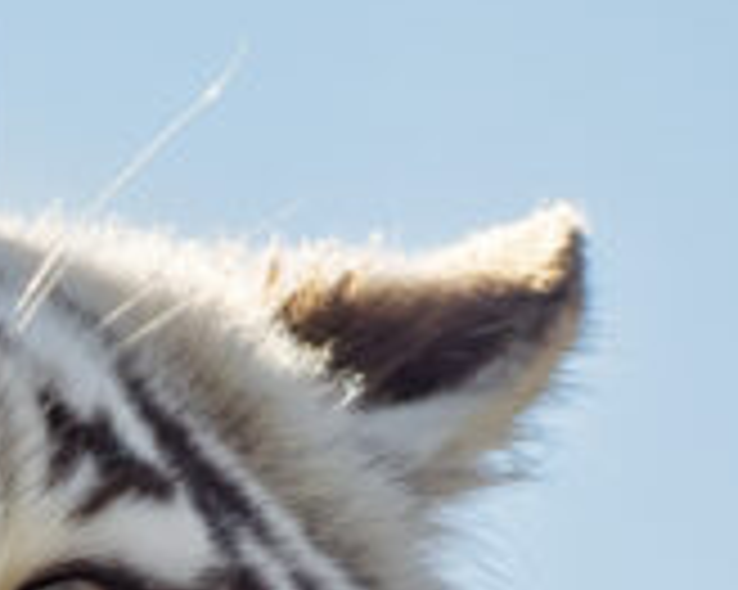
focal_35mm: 3285
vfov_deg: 0.5
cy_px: 1964
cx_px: -506
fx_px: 71708
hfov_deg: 0.6
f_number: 5.6
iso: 200
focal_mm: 560
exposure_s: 1/800
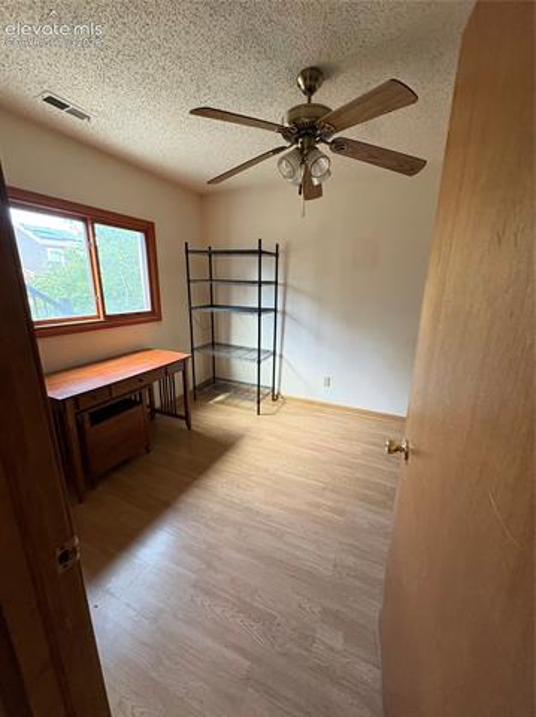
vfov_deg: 102.1
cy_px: 358
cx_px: 268
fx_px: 290
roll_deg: -1.6
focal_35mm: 14
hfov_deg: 85.6
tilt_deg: -13.6
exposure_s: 1/60
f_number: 2.2
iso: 400
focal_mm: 2.22
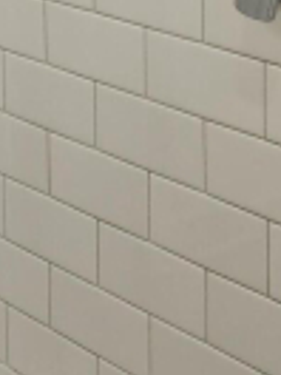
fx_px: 1256
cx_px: -233
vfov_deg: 14.7
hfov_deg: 11.8
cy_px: -314
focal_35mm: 116
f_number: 1.8
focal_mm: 5.54
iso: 160
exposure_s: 1/120
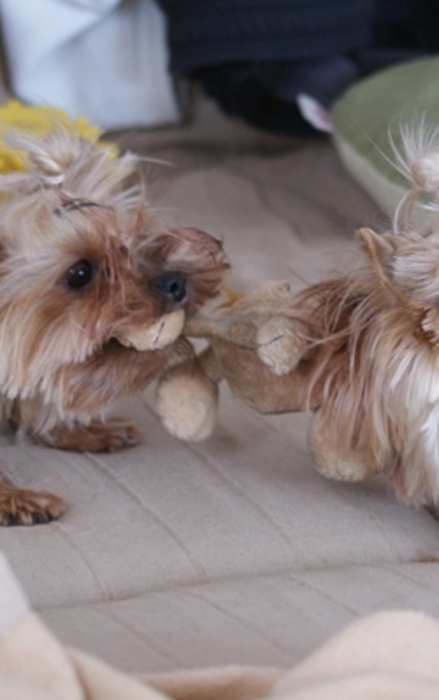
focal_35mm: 183
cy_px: 367
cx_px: 218
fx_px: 3493
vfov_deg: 11.5
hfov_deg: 7.2
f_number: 4
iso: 400
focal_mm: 75
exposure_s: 1/40
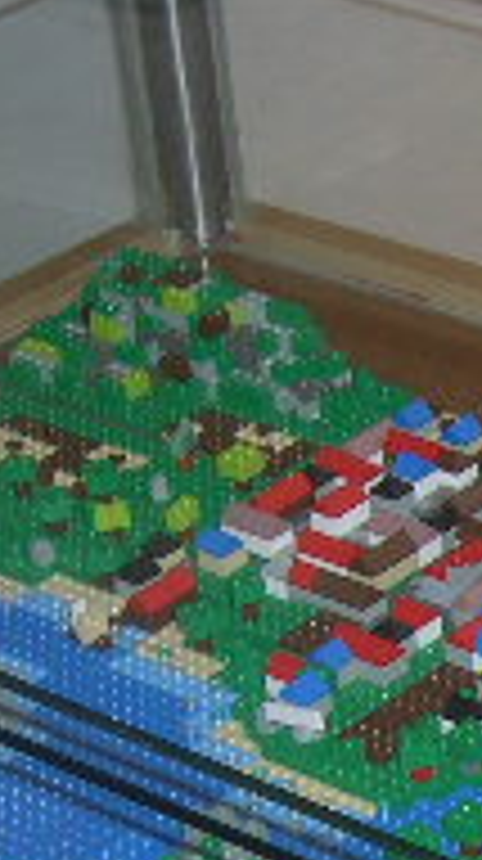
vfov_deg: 15.1
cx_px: 883
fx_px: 3168
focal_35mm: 139
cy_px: 928
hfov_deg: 8.4
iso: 100
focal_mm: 8
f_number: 2.8
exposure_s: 1/60
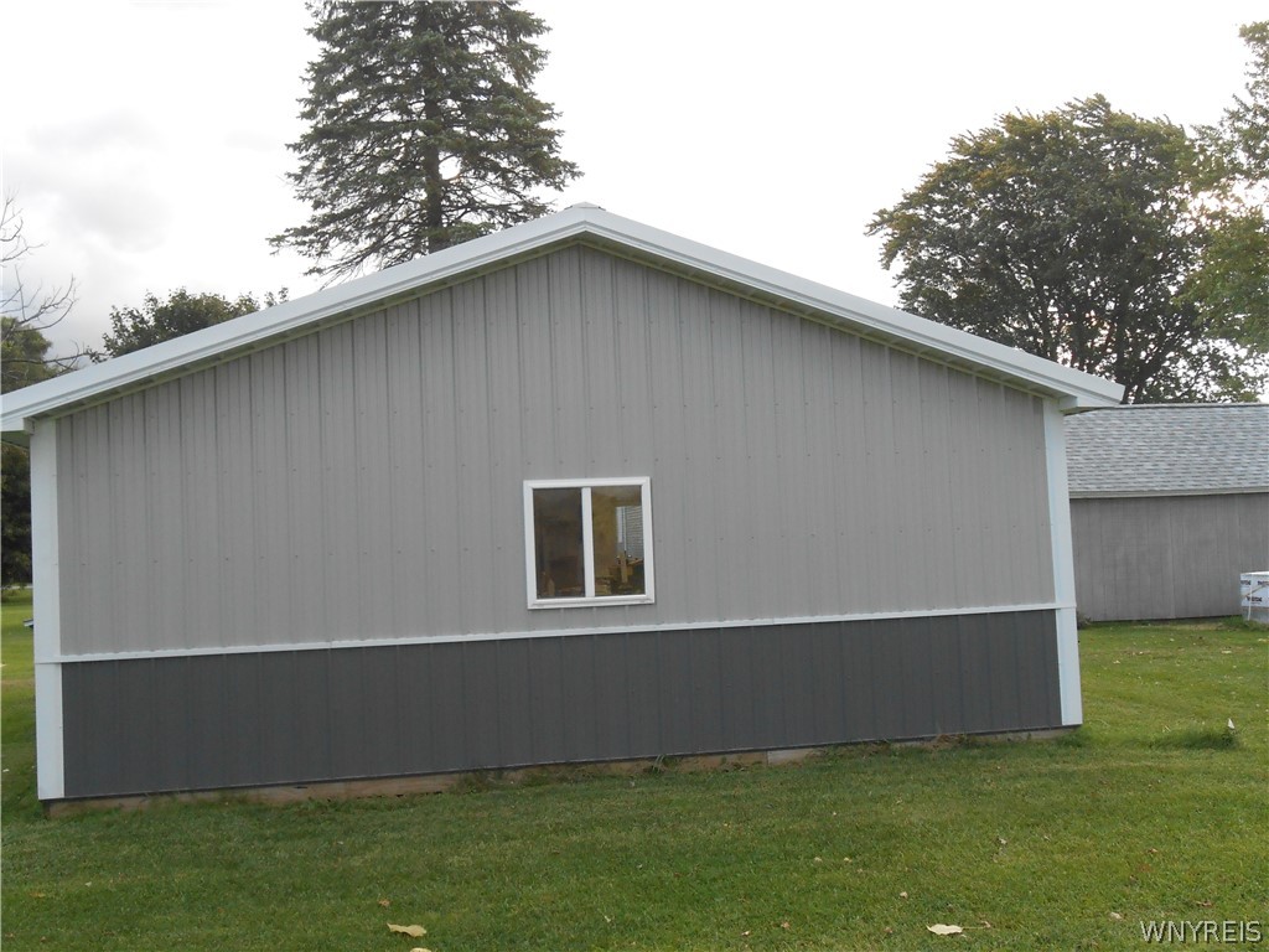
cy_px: 476
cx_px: 634
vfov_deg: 37.7
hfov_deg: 49.0
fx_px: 1393
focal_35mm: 38
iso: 250
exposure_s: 1/250
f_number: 4.2
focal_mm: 6.8
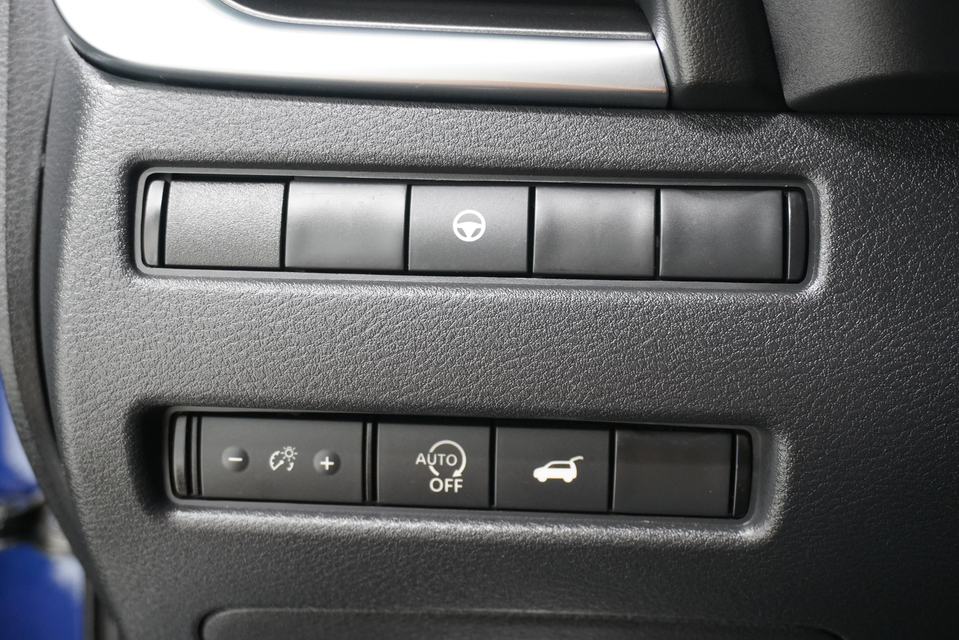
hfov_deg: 40.3
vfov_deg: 27.5
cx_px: 480
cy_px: 320
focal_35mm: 49
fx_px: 1306
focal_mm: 33
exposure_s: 1/60
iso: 2500
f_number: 5
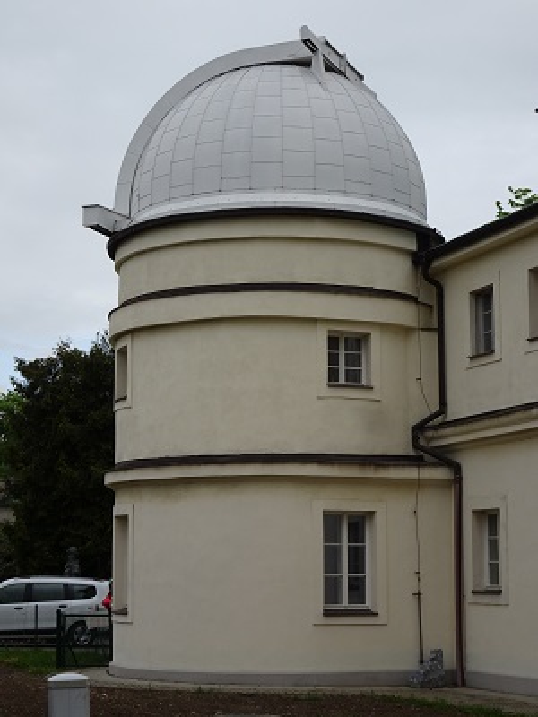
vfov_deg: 27.8
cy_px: 358
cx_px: 269
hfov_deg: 21.0
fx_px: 1451
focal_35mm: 70
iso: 80
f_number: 5
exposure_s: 1/400
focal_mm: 12.01
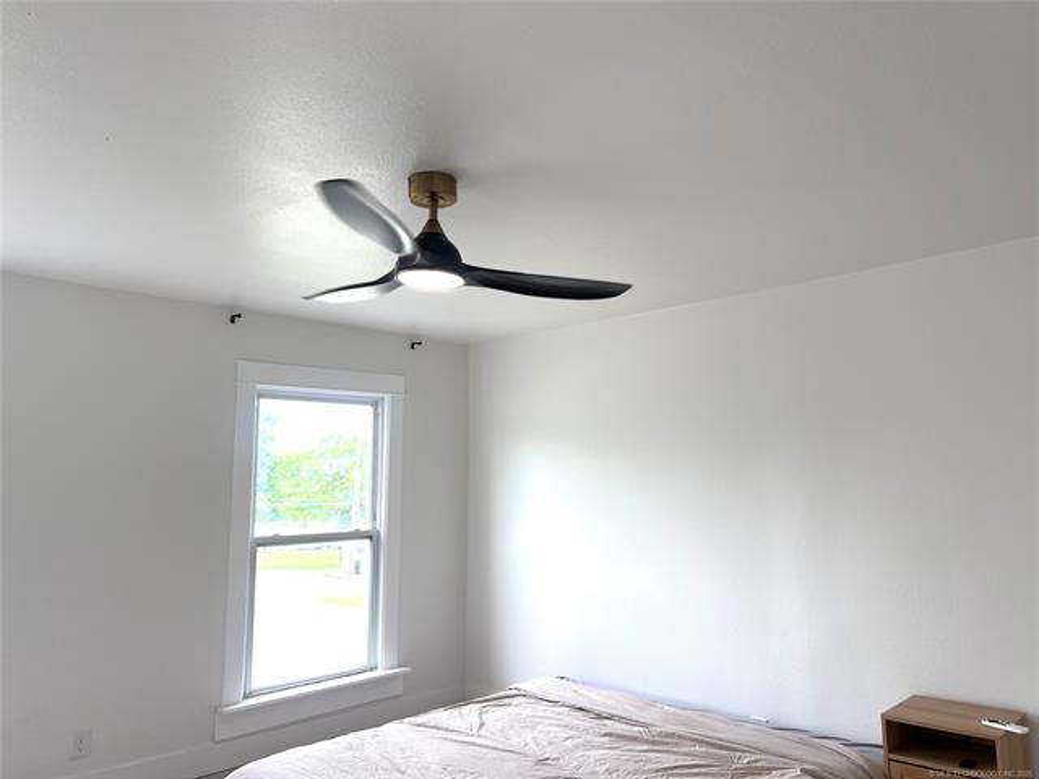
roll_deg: +0.7
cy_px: 390
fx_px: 780
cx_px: 520
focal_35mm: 26
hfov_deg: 67.3
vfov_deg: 53.1
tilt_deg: +7.0
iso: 50
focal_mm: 5.7
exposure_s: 1/458
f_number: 1.5
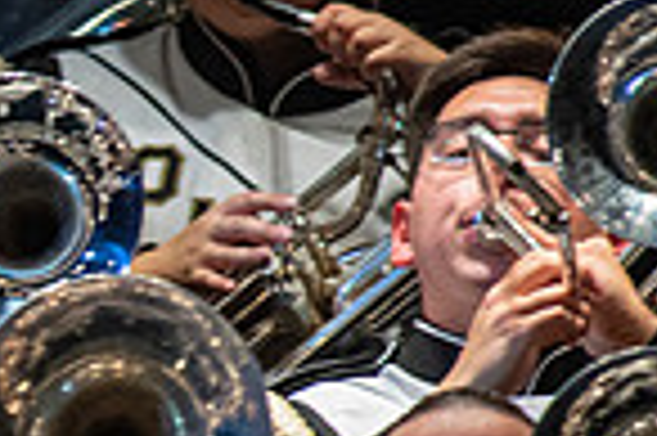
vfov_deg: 0.6
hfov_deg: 0.9
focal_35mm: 2384
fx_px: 43459
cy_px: 288
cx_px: -518
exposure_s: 1/400
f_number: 5.6
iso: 5000
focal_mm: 600
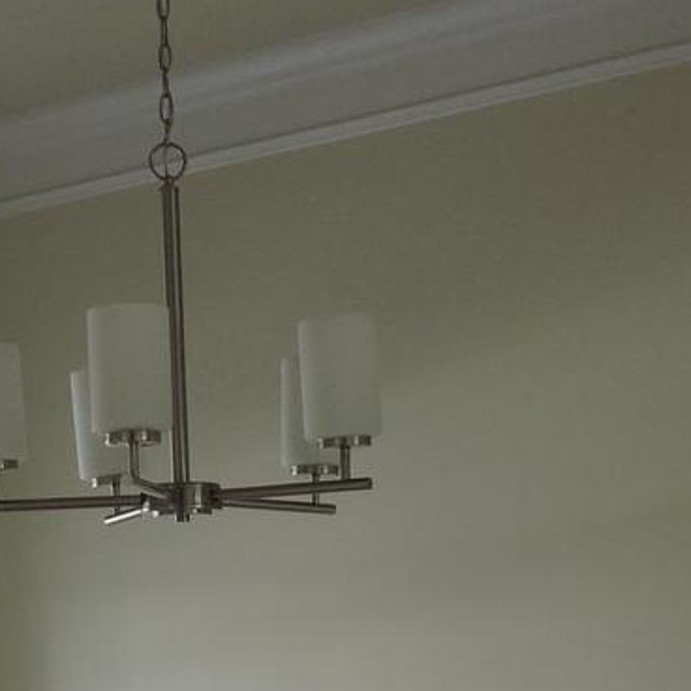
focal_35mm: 83
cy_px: 877
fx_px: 1874
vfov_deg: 19.4
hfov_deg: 20.8
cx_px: 216
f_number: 3.3
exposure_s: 1/30
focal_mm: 4.3
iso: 100
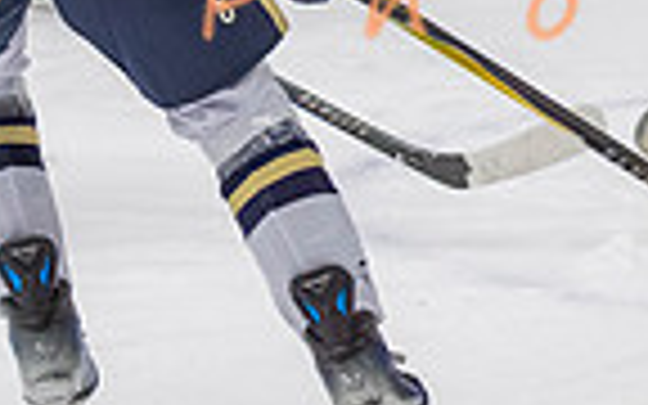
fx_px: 7947
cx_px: 288
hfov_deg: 4.7
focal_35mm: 450
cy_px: -177
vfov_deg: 2.9
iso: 2000
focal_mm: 82
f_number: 3.2
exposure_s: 1/640
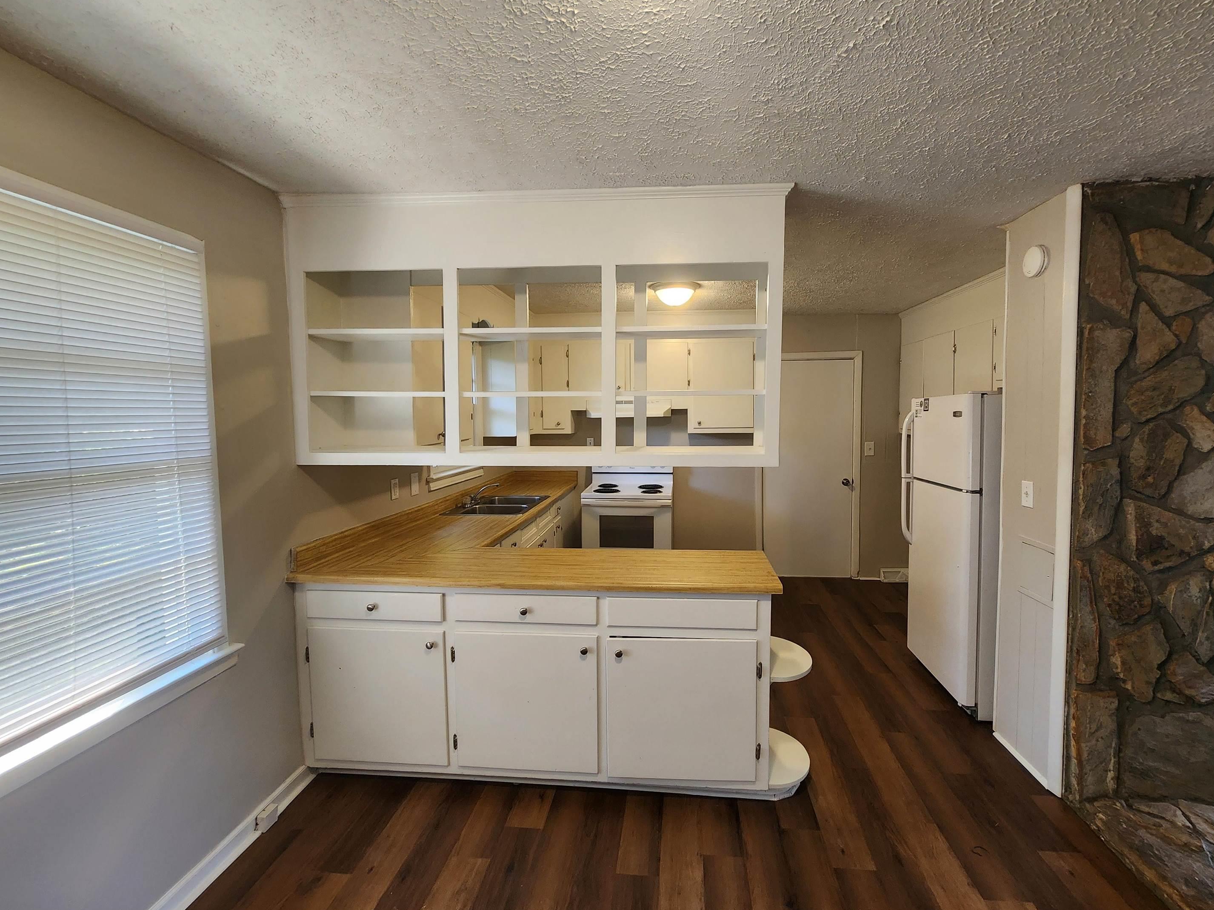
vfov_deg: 85.6
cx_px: 640
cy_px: 445
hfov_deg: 102.0
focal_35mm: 14
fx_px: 491
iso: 200
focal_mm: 2.2
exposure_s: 1/60
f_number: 2.2
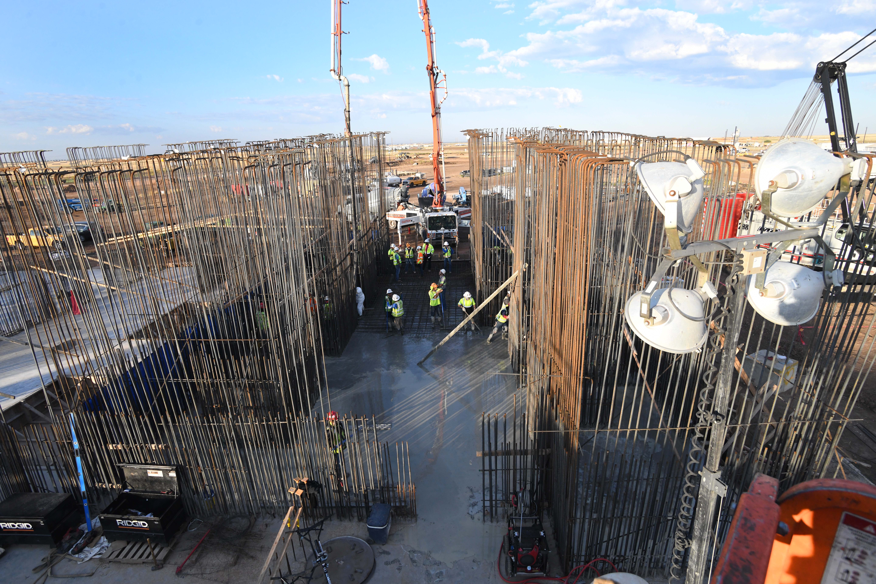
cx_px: 438
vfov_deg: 64.6
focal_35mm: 19
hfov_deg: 86.9
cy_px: 292
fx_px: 462
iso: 2000
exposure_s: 1/1250
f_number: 9
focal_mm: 19
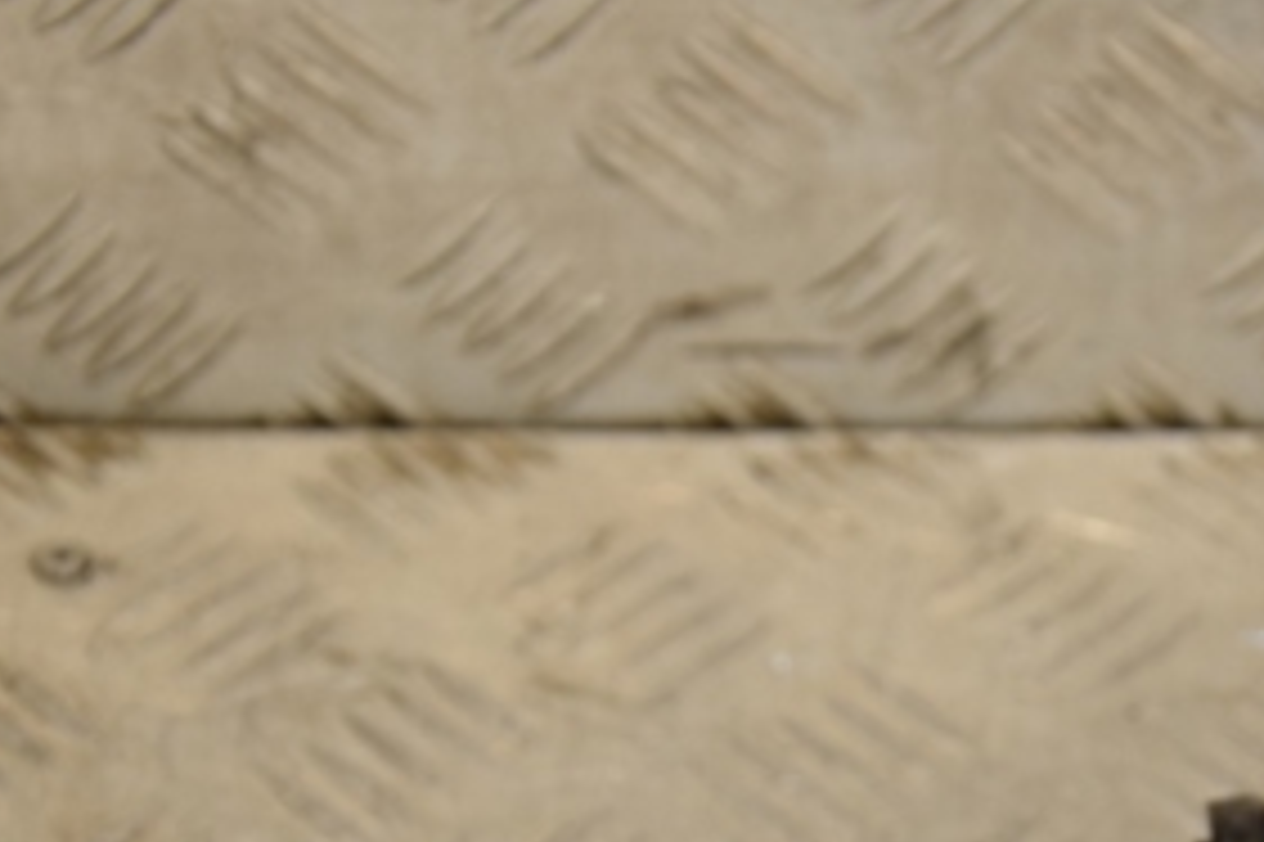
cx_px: 1080
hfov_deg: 12.5
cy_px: 941
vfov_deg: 8.3
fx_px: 5755
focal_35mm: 164
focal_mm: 48
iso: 800
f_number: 5.6
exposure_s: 1/200
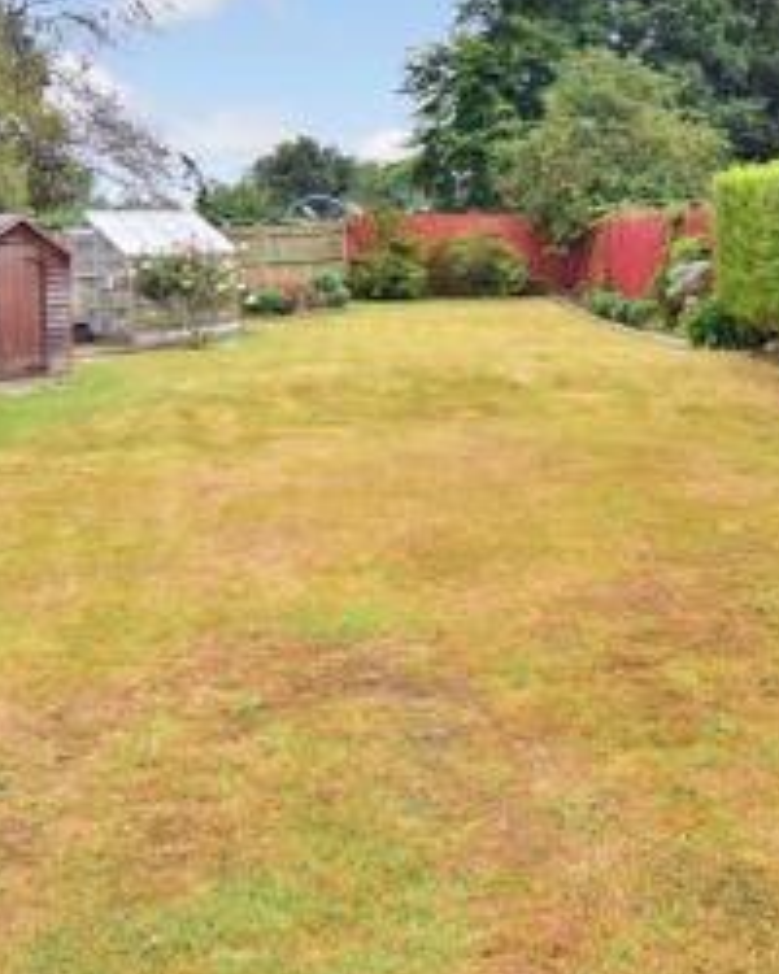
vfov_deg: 47.7
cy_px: 279
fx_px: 1066
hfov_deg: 40.1
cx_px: 374
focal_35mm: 37
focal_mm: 10
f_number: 7.1
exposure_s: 1/200
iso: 200
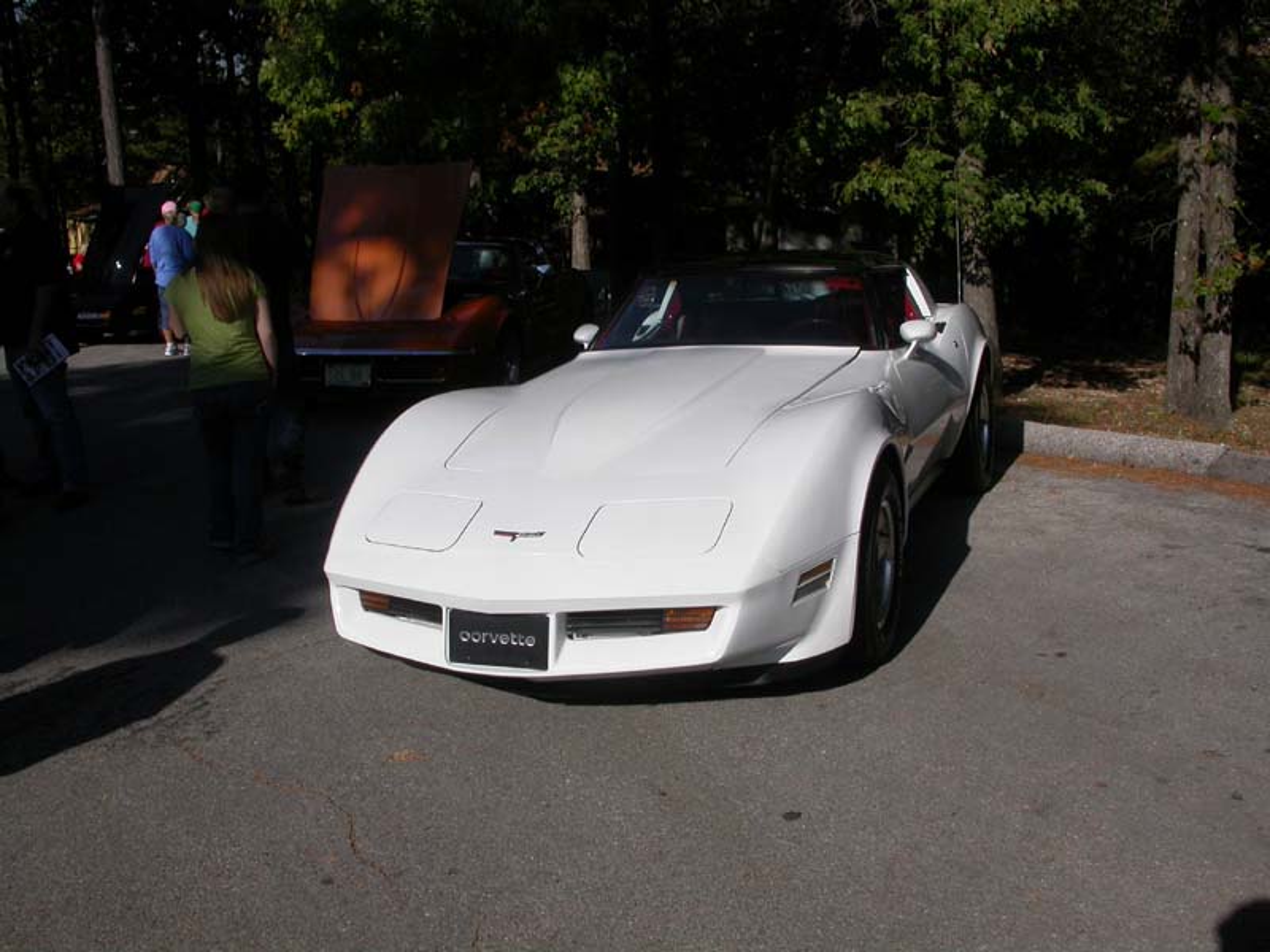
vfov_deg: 37.7
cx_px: 635
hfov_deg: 49.0
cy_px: 476
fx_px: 1394
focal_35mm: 38
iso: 100
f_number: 7.5
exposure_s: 1/714
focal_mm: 7.85
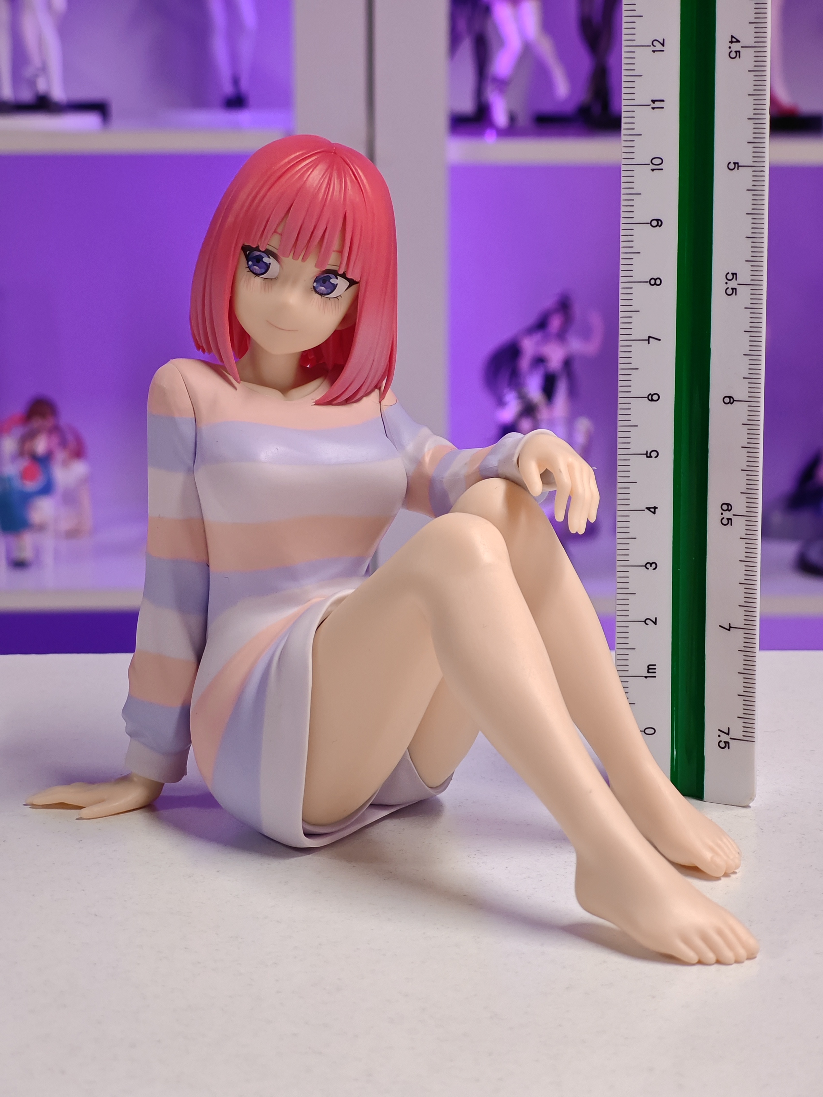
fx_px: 2536
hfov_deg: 18.4
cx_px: 412
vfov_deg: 24.4
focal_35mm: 80
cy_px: 548
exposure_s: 1/33.3
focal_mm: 7.48
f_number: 2.4
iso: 640
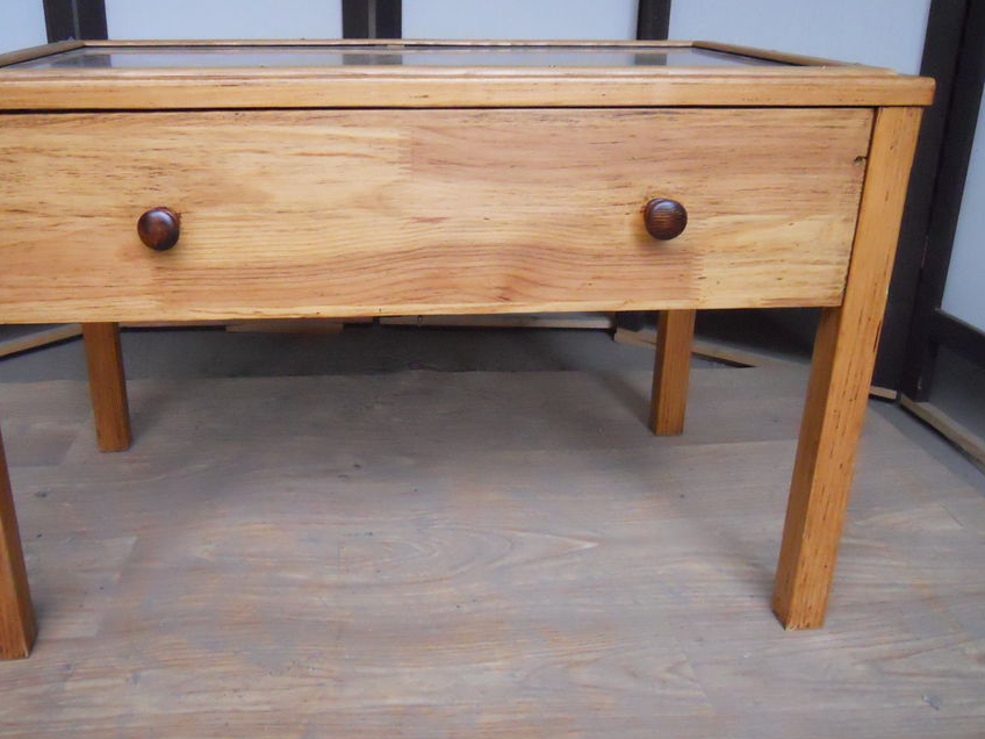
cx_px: 424
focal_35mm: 33
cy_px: 332
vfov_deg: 42.9
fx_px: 939
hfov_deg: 55.2
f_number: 2.7
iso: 800
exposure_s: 1/100
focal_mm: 5
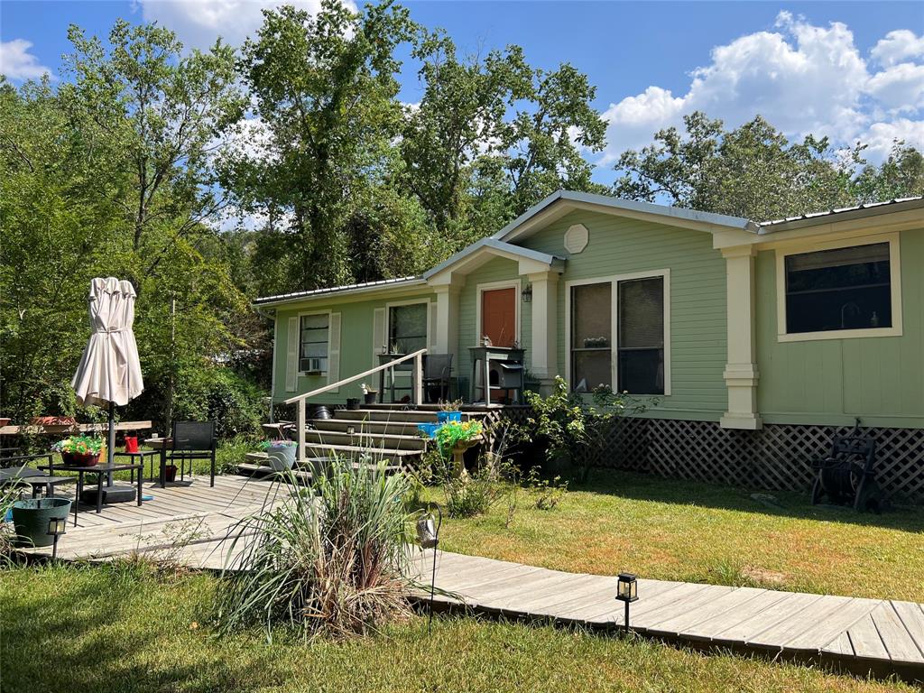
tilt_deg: +3.3
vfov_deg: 53.1
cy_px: 346
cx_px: 462
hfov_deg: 67.3
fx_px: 694
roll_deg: -0.5
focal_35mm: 26
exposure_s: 1/2513
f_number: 1.5
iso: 50
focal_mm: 5.7
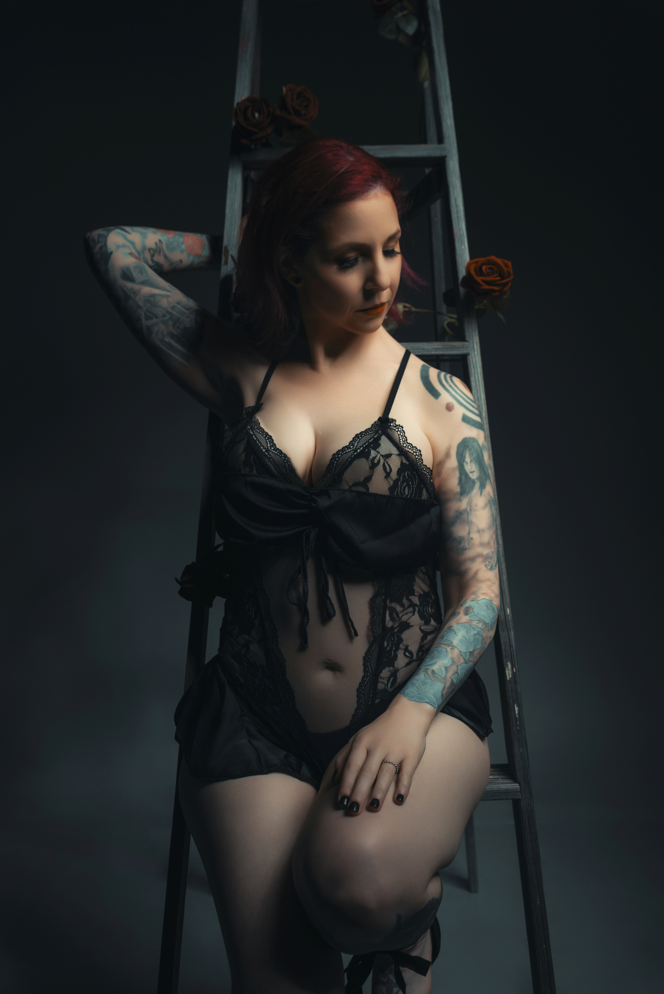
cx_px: 332
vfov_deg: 50.7
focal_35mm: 38
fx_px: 1050
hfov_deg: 35.1
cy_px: 497
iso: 200
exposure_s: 1/640
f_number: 4.5
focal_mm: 38
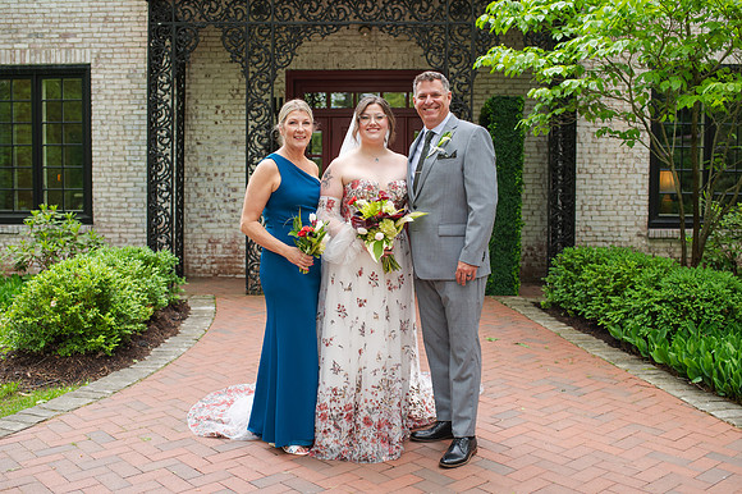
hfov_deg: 49.6
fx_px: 802
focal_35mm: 39
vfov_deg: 34.2
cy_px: 245
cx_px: 371
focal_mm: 35
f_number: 3.2
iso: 140
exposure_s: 1/320
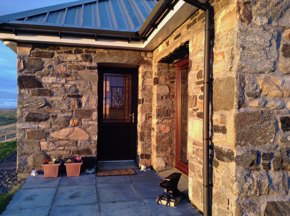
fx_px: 276
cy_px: 108
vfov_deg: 42.8
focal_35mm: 33
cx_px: 145
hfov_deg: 55.4
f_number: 2.4
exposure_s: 1/30
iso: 32
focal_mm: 3.3
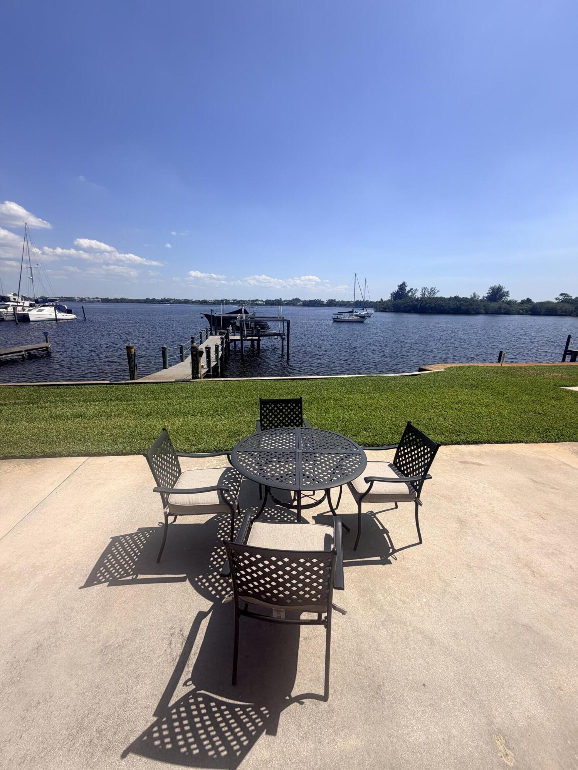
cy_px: 385
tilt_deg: -13.2
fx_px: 312
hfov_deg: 85.7
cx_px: 289
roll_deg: -0.9
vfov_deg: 102.1
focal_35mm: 14
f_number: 2.2
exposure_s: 1/1259
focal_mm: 2.22
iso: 20
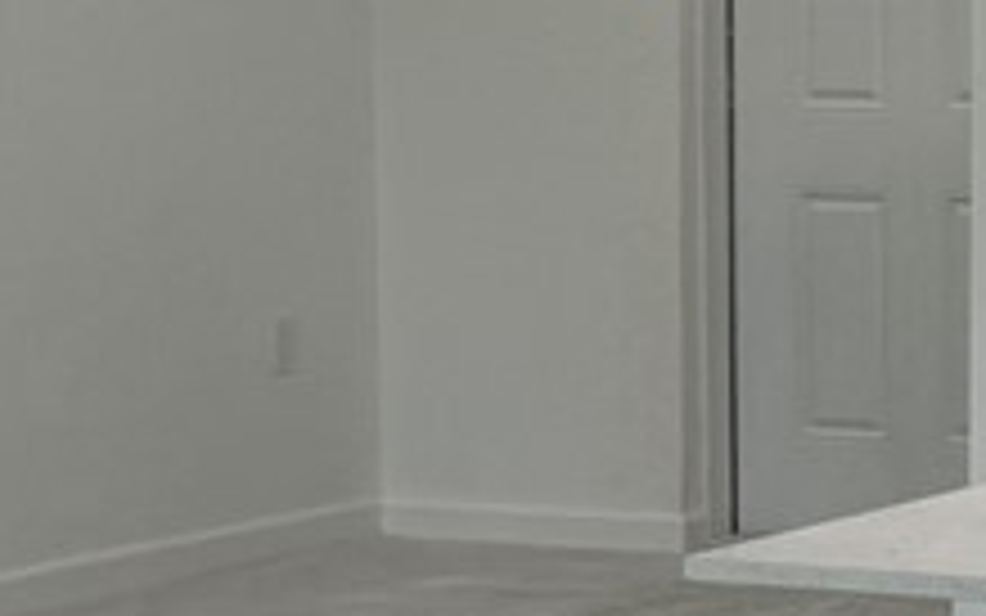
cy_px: 647
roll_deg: +0.2
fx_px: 4999
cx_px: 747
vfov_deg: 7.0
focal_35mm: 186
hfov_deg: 11.2
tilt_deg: -5.7
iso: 80
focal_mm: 6.76
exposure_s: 1/120
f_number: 1.78
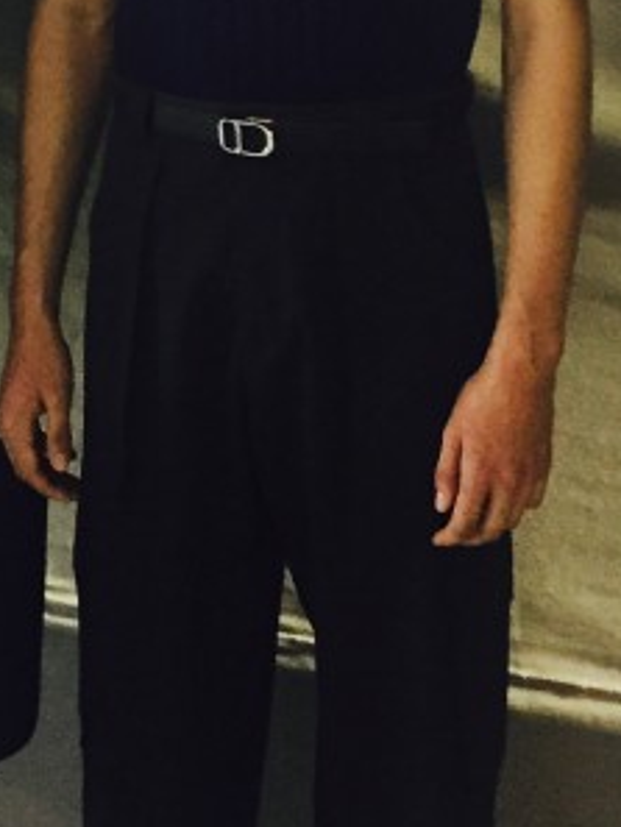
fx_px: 2390
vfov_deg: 19.1
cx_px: 203
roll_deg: -2.1
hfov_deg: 14.8
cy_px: 25
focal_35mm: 100
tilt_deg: -9.9
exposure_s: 1/30
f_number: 2.2
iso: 125
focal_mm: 4.15
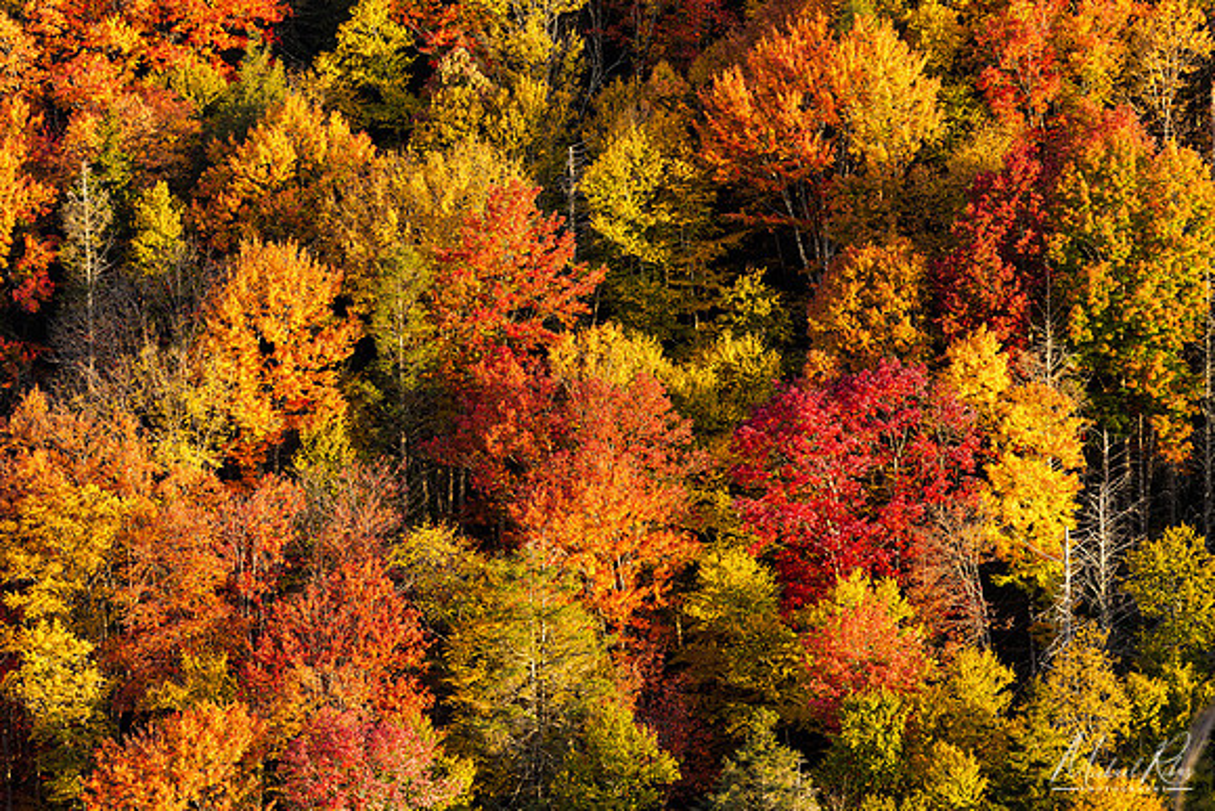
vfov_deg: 6.9
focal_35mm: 200
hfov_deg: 10.3
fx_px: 6751
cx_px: 608
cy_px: 406
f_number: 8
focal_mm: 200
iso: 100
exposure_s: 1/15
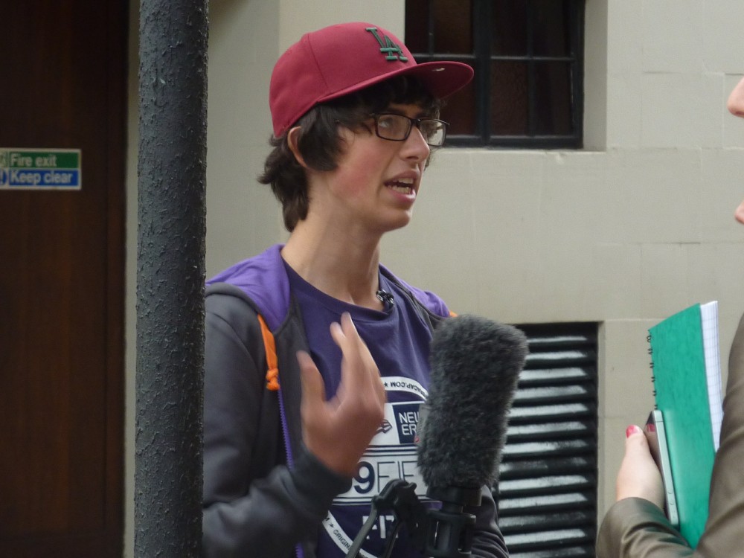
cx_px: 372
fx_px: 4557
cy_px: 279
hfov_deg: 9.3
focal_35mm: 212
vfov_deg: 7.0
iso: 160
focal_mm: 24.1
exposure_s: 1/40
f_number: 4.5
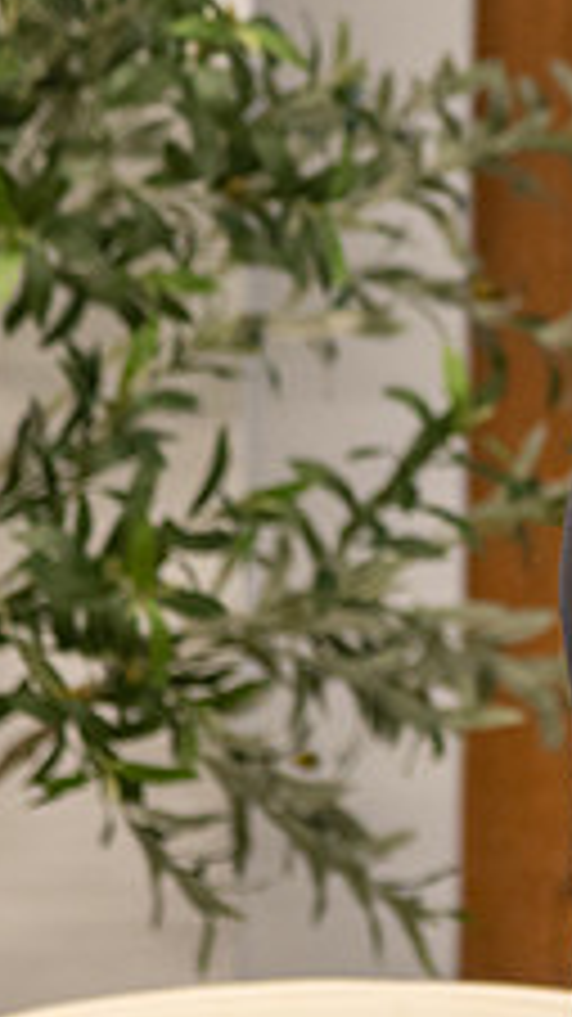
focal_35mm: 365
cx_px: 902
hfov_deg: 3.3
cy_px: 484
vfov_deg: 5.9
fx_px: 9849
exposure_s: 1/125
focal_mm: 120
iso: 1600
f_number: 4
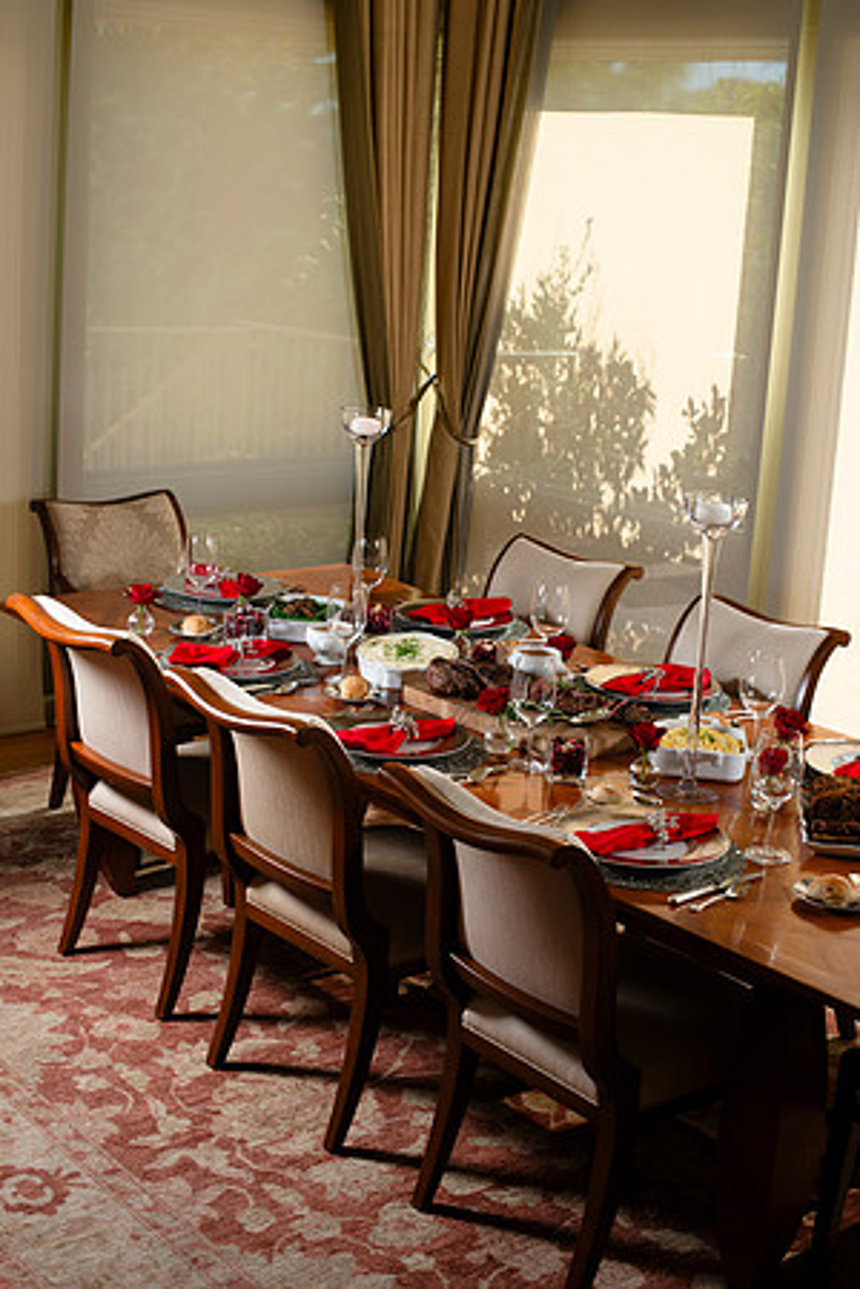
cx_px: 430
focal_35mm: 50
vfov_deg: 39.6
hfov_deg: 27.0
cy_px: 644
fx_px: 1792
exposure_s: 1/100
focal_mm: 50
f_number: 6.3
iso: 320
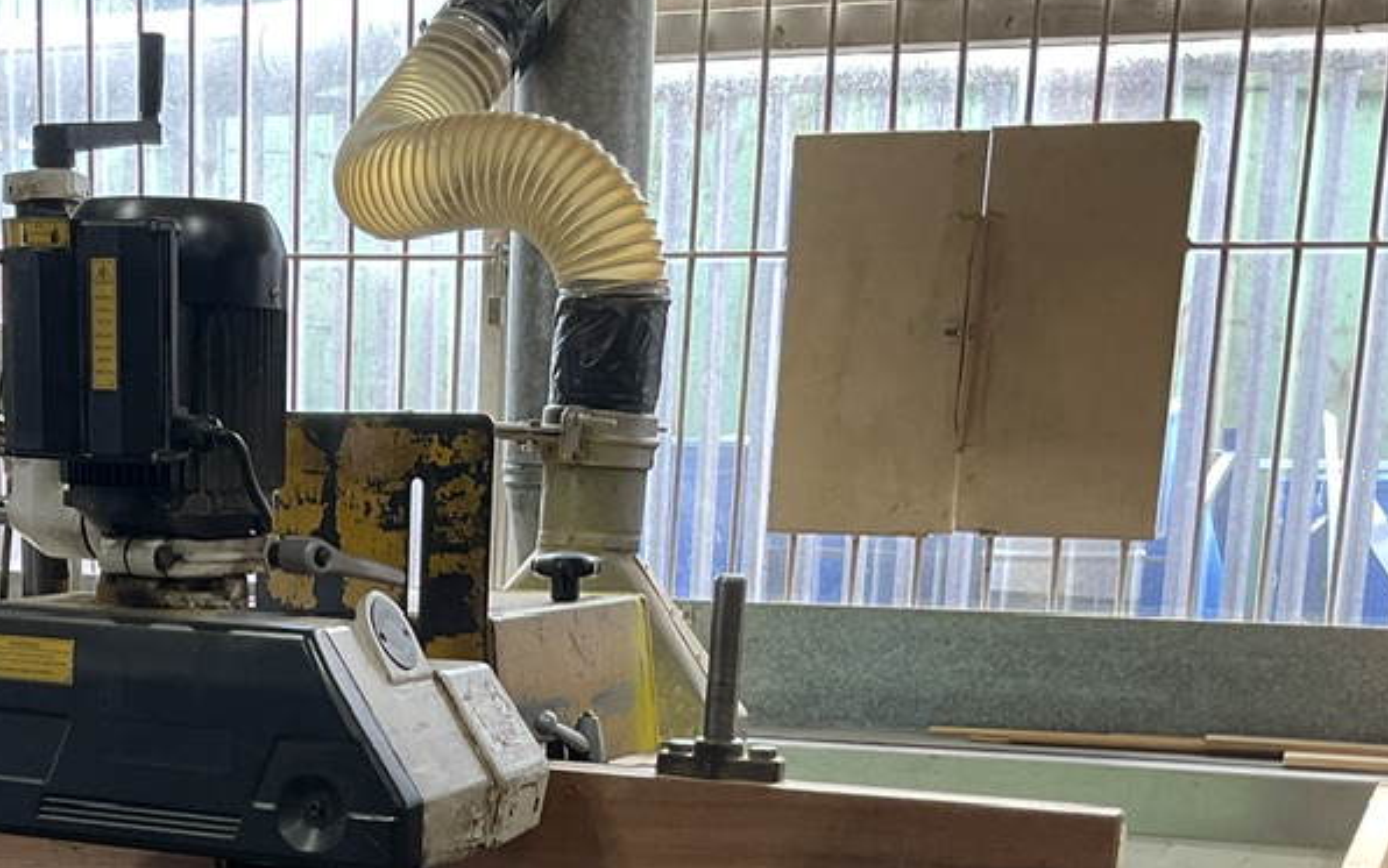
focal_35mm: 66
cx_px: 356
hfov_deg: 30.6
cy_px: 1080
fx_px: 2498
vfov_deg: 18.5
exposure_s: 1/60
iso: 80
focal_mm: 3
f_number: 1.8
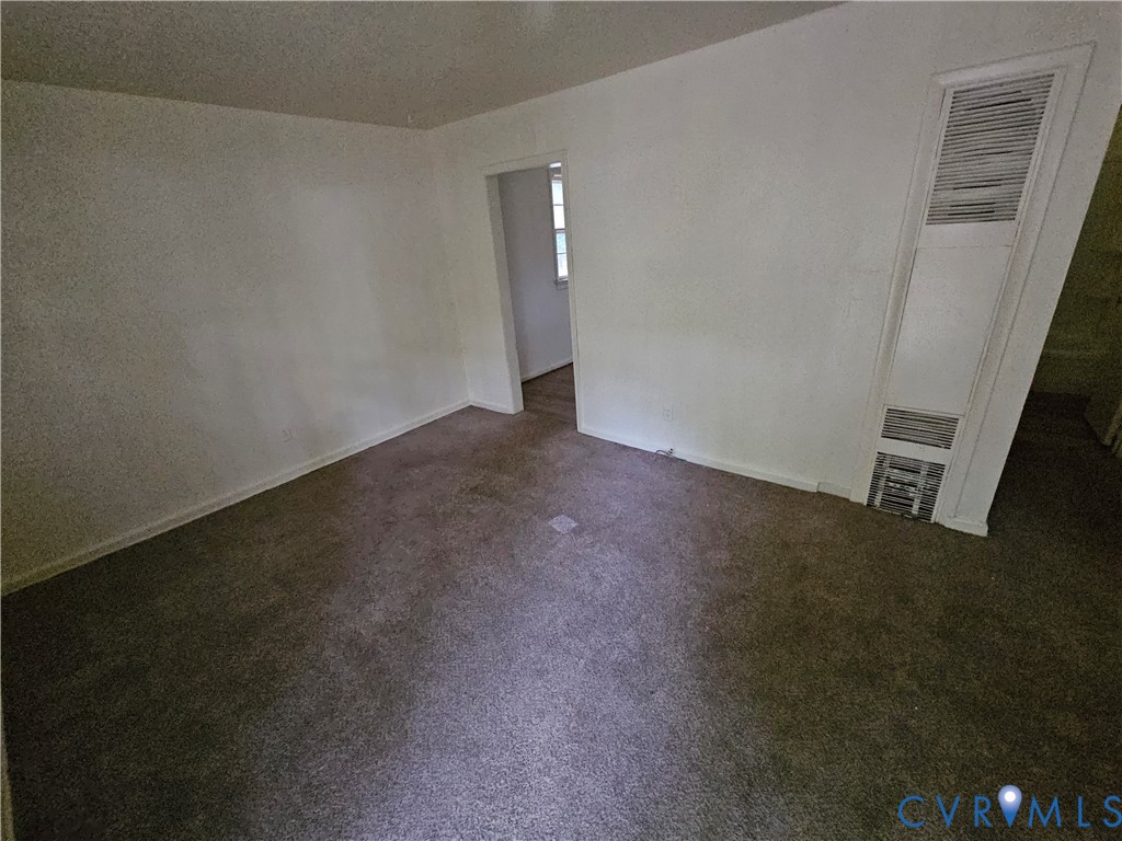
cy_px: 420
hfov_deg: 106.2
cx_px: 561
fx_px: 421
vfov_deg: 89.9
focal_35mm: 13
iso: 1250
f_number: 2.2
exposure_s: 1/24
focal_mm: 2.2
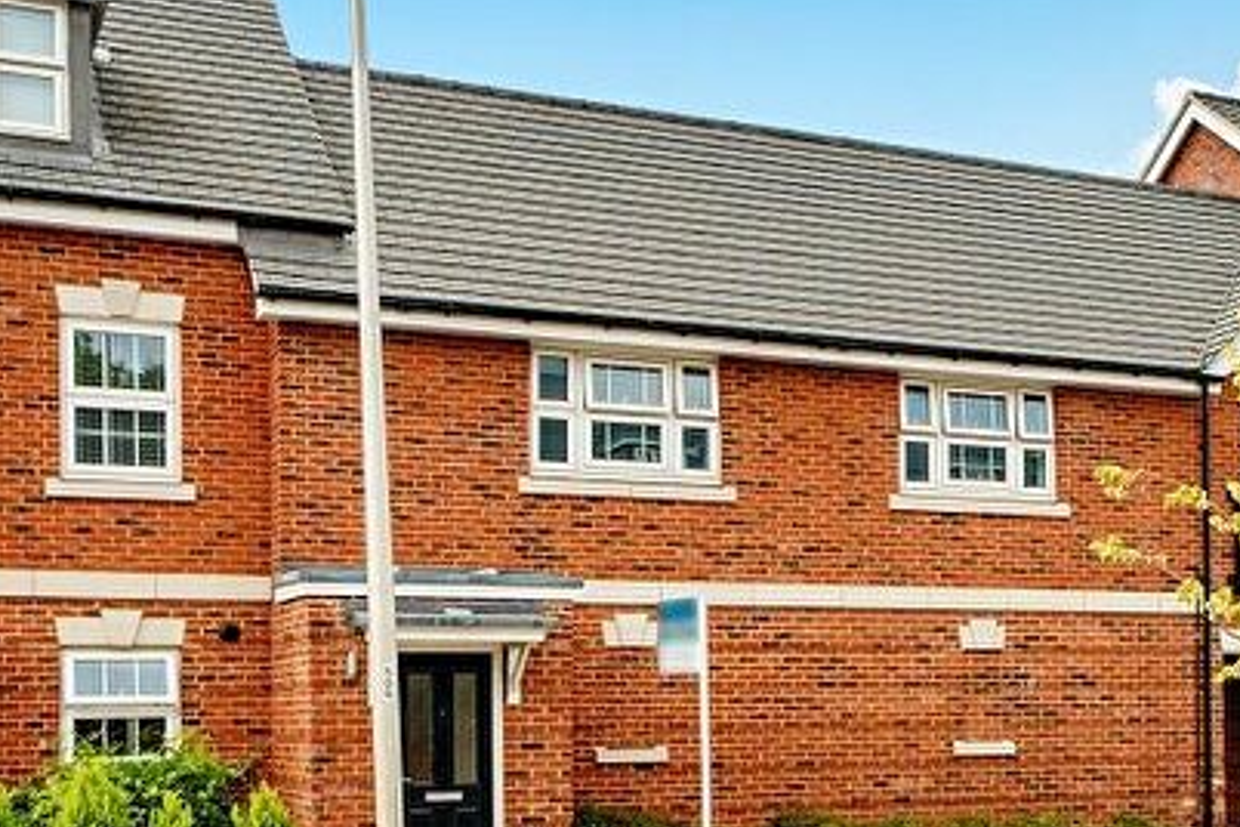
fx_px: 1860
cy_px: 670
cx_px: 1021
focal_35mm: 54
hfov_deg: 35.5
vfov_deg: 24.6
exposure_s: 1/1250
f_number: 8
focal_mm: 21
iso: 400
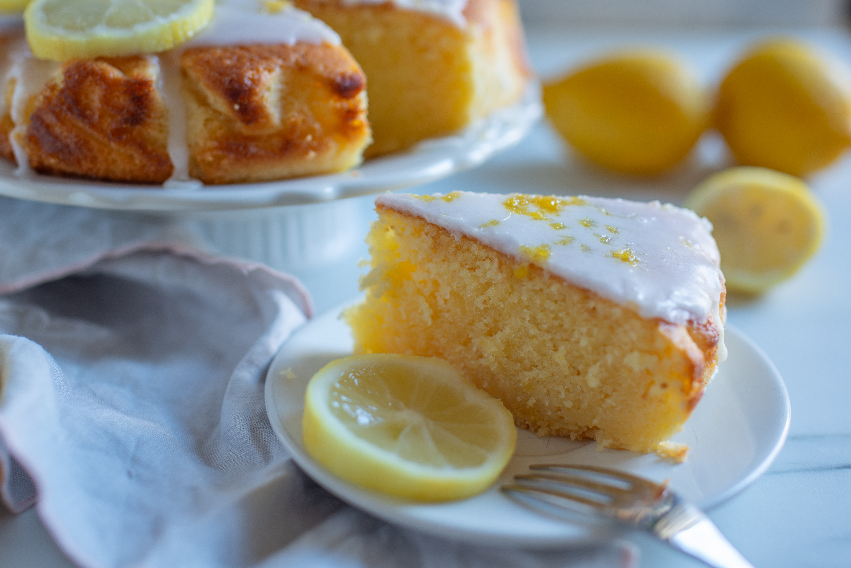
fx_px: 1064
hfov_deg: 43.6
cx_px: 426
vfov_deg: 29.9
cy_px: 284
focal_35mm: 45
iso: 100
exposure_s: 1/30
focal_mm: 45
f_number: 2.8
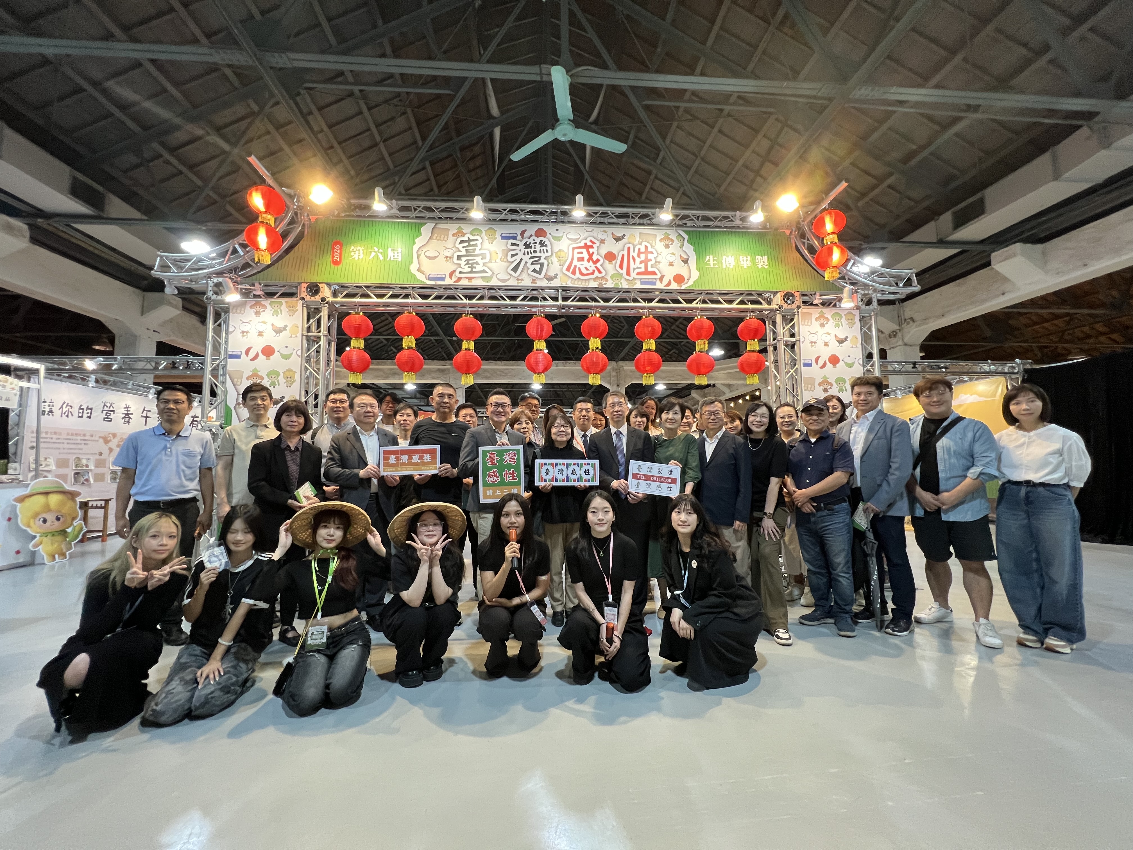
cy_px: 425
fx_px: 425
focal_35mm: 13
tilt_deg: +4.9
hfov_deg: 106.2
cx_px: 566
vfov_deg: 89.9
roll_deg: +1.1
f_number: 1.8
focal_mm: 1.57
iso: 250
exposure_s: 1/60
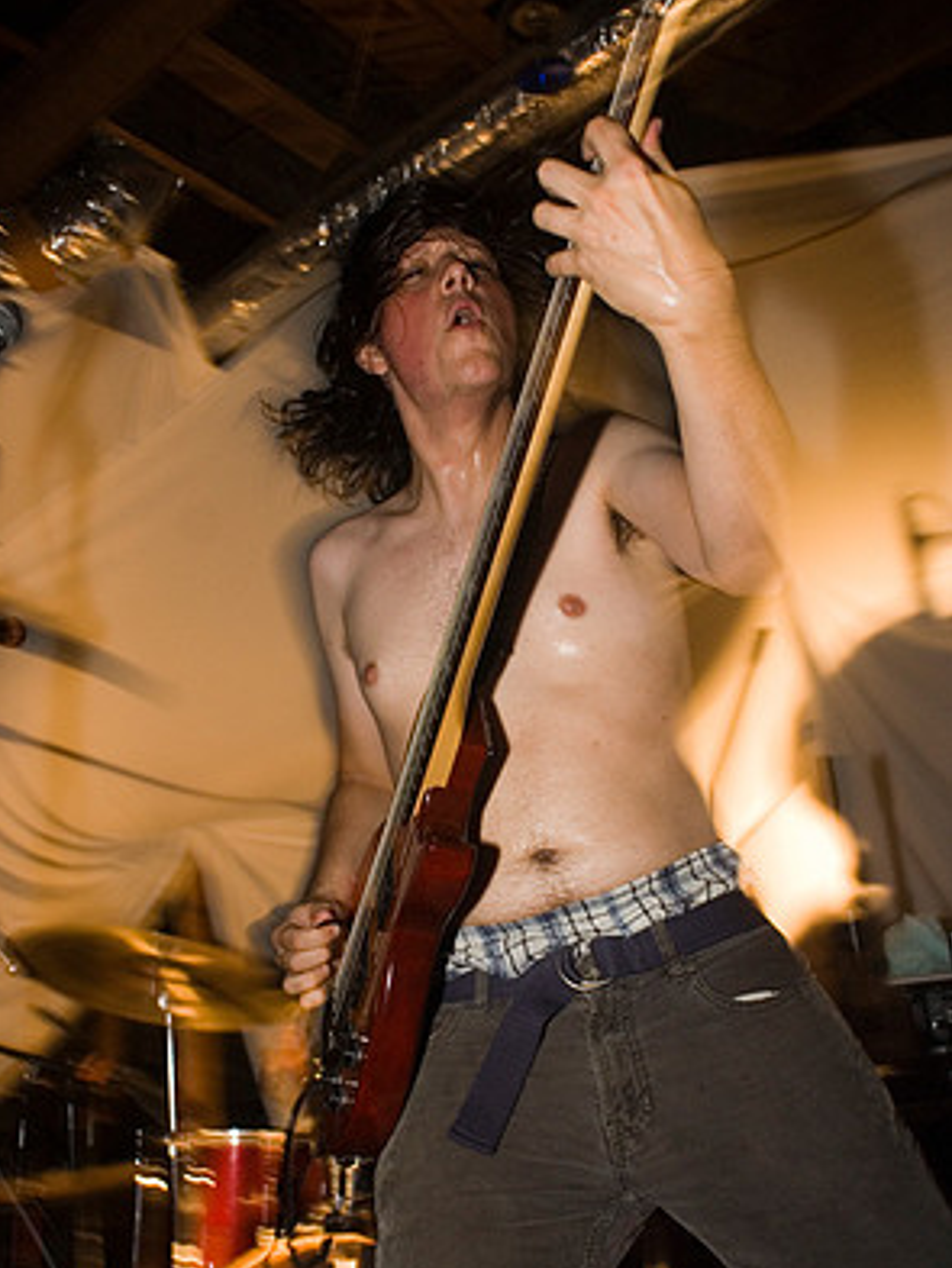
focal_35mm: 33
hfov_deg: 43.0
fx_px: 1209
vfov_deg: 55.3
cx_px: 473
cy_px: 671
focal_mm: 20
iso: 800
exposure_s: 1/10
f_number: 3.2
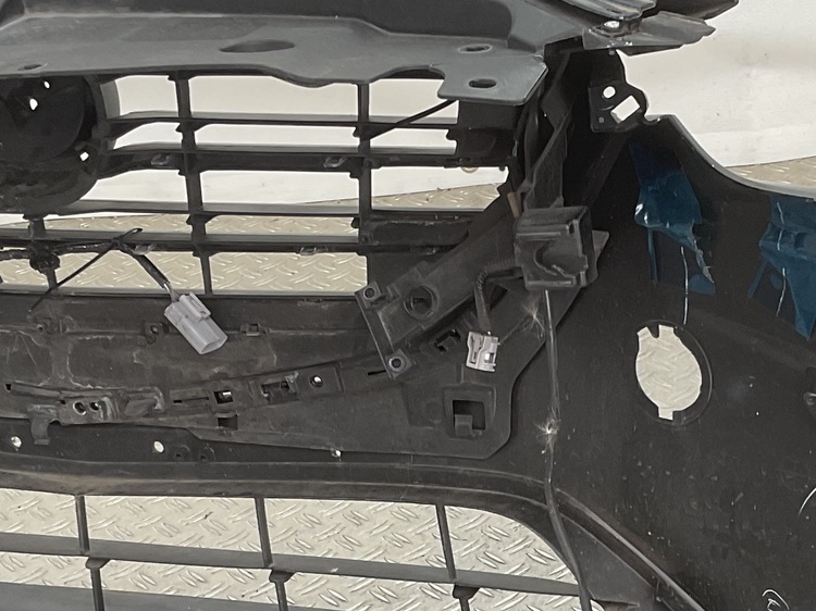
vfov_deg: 18.5
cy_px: 578
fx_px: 1838
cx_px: 565
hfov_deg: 24.9
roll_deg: +6.2
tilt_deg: -35.0
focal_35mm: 78
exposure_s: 1/100
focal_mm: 3
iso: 25
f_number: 1.8
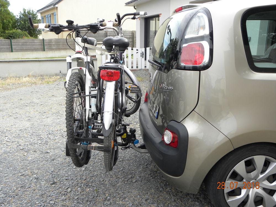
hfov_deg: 55.4
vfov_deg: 42.9
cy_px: 104
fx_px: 263
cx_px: 138
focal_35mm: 33
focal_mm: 5.9
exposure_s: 1/157
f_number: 3.5
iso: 64
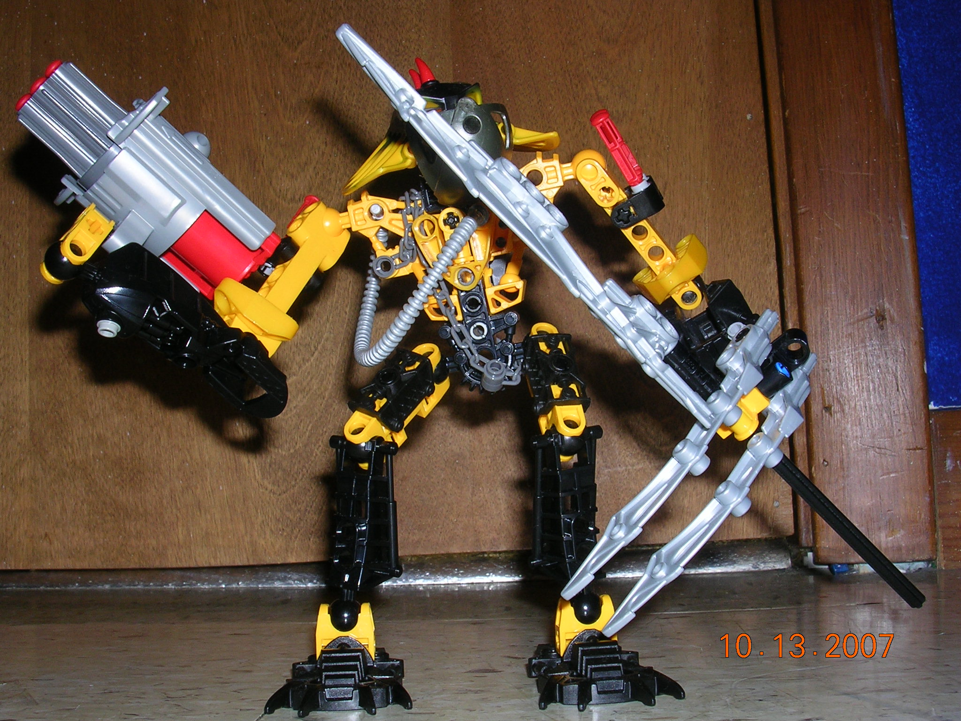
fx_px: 1138
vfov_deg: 35.1
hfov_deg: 45.8
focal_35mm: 41
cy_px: 360
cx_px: 480
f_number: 5.8
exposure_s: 1/60.1
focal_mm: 6.2
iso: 50
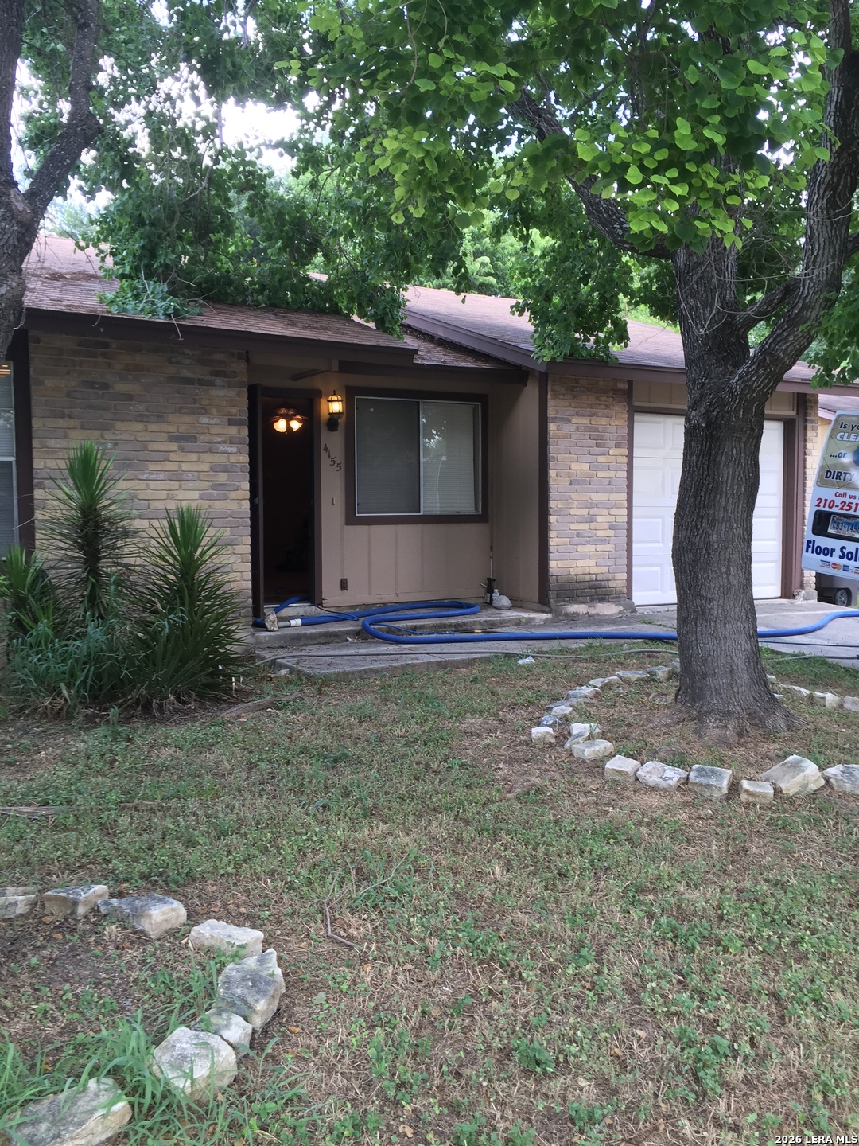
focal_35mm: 29
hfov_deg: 48.2
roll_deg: -0.3
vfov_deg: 61.7
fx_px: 960
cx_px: 430
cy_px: 573
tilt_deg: -3.1
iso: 40
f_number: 2.2
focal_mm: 4.15
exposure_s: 1/120
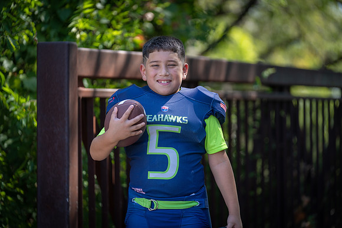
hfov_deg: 12.7
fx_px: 1539
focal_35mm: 162
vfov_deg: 8.5
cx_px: 171
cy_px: 114
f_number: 2.8
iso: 100
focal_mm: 162
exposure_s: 1/320
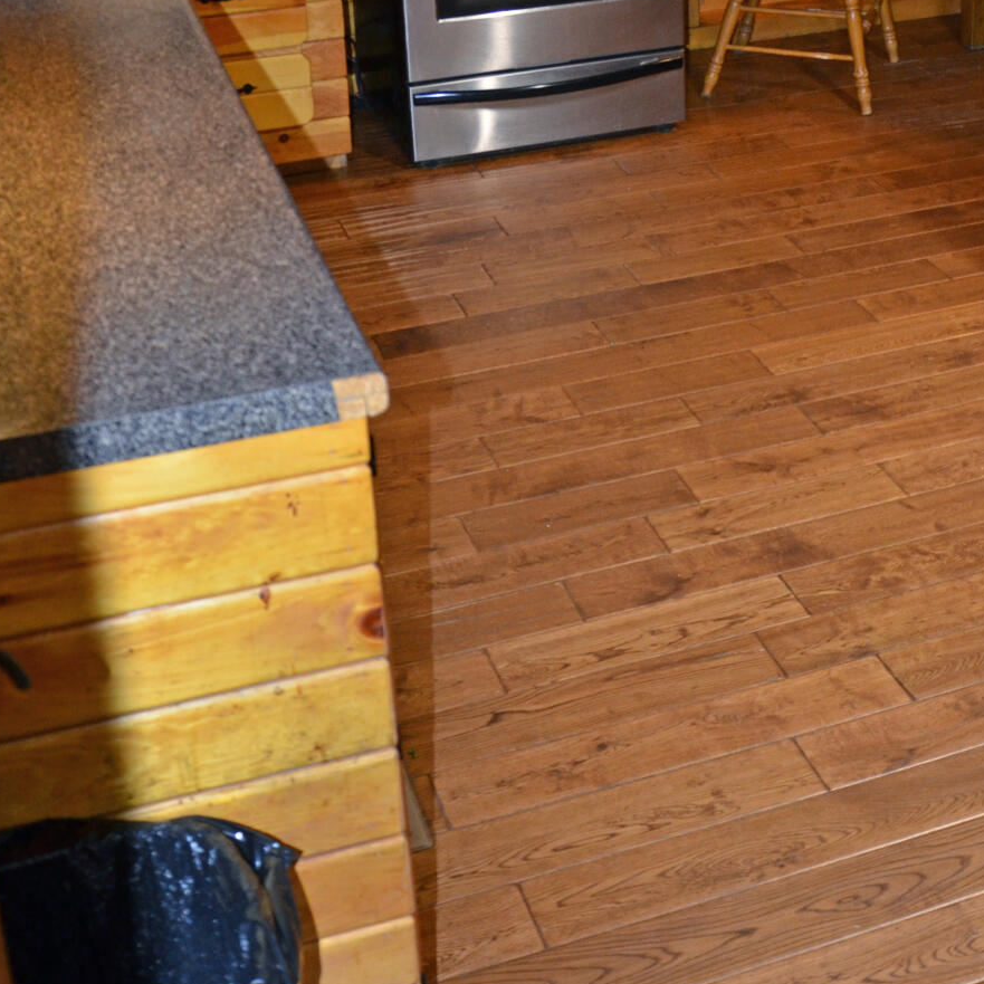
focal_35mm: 52
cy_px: 71
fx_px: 1672
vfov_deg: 31.1
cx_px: 658
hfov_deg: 32.5
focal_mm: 18
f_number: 3.5
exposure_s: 1/60
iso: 800
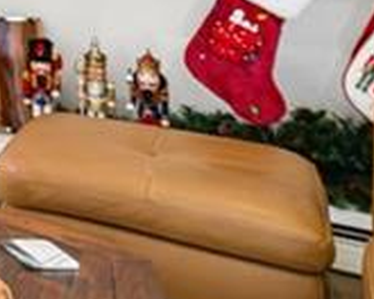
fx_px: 775
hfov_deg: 14.2
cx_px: -573
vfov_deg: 19.8
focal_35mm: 70
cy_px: -106
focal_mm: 12
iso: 3200
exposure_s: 1/400
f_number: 5
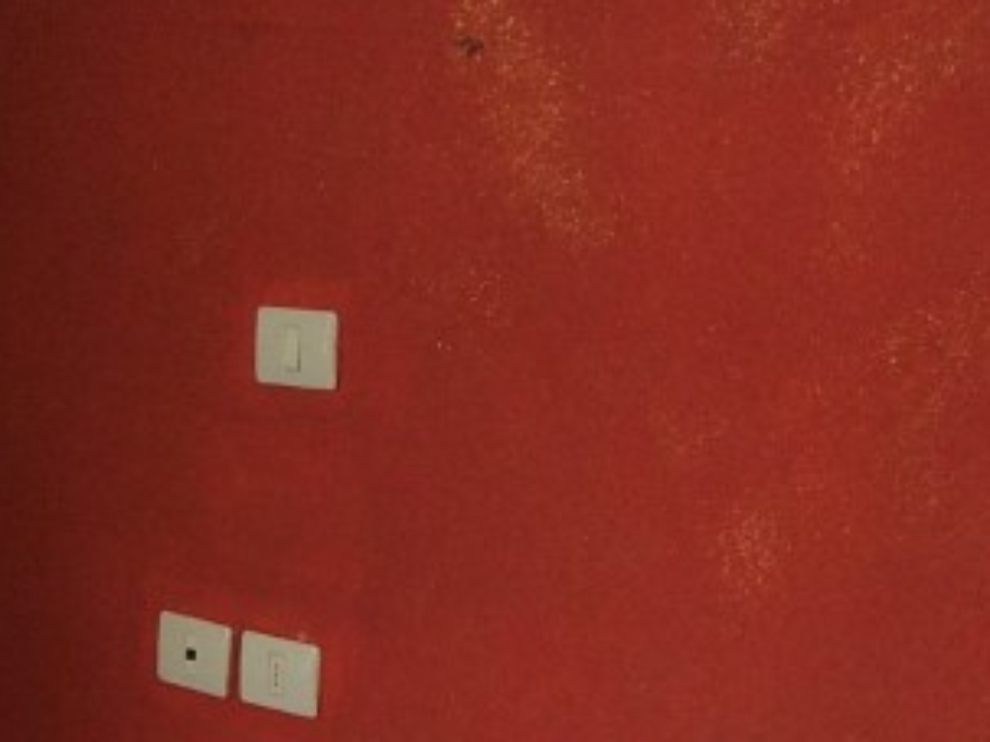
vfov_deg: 9.8
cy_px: 1569
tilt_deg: -25.5
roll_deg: +0.3
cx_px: -248
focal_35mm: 138
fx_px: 3945
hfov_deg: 13.8
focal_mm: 4.15
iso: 64
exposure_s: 1/100
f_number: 2.2
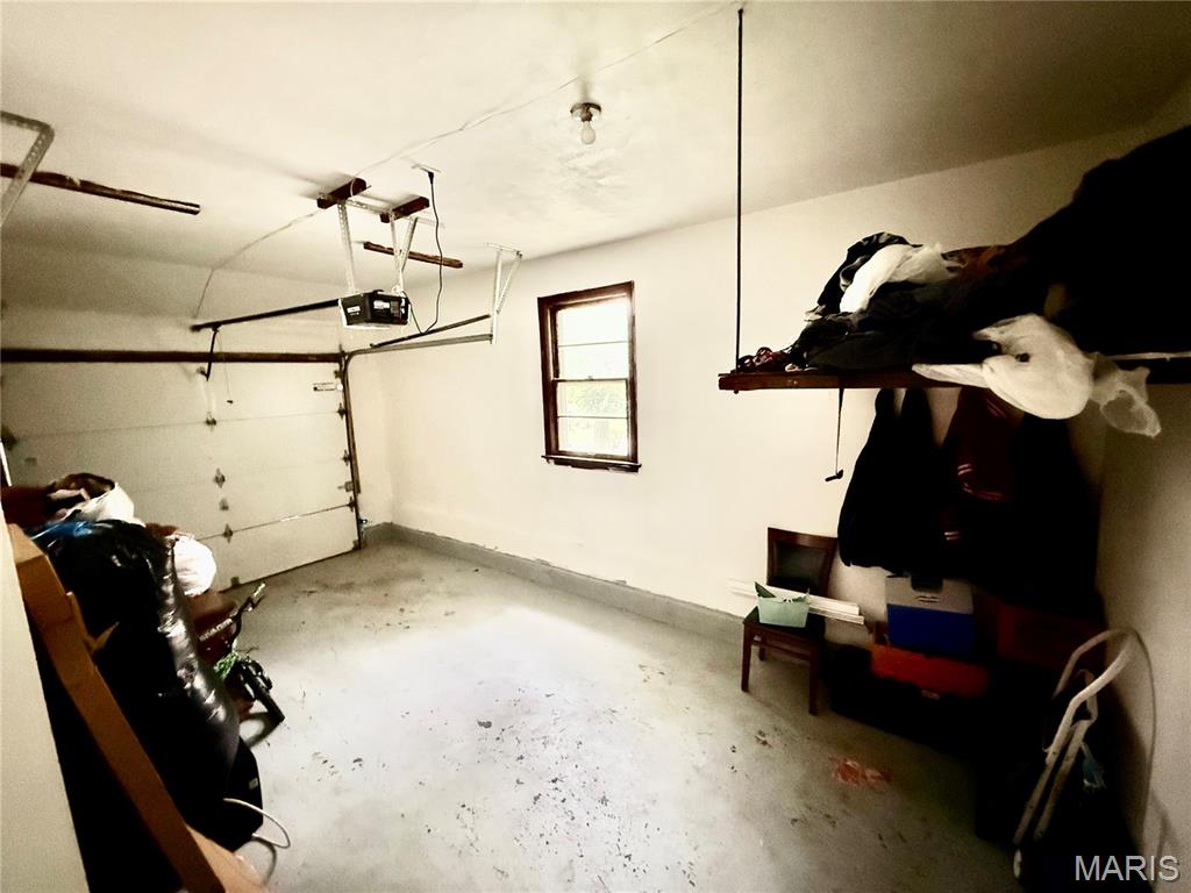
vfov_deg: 85.7
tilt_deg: -6.5
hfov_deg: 102.1
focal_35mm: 14
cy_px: 446
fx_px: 482
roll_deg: +2.6
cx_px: 596
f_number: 2.2
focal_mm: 2.22
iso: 1250
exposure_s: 1/30
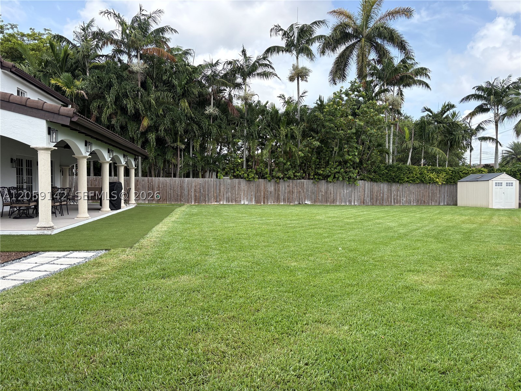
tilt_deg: -1.4
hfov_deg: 67.3
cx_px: 260
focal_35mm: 26
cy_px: 196
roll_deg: +0.2
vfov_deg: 53.1
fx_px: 391
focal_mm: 5.96
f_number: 1.6
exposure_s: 1/1287
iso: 64
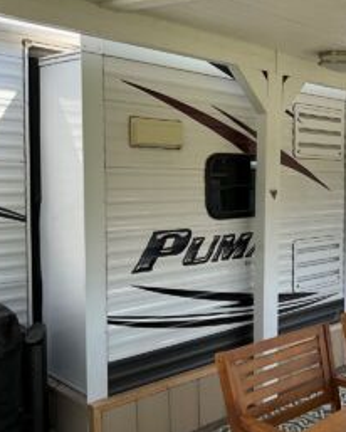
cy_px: 213
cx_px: 314
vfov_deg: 42.0
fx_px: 563
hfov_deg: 32.4
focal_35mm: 44
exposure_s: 1/606
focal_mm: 3
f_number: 1.8
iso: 25
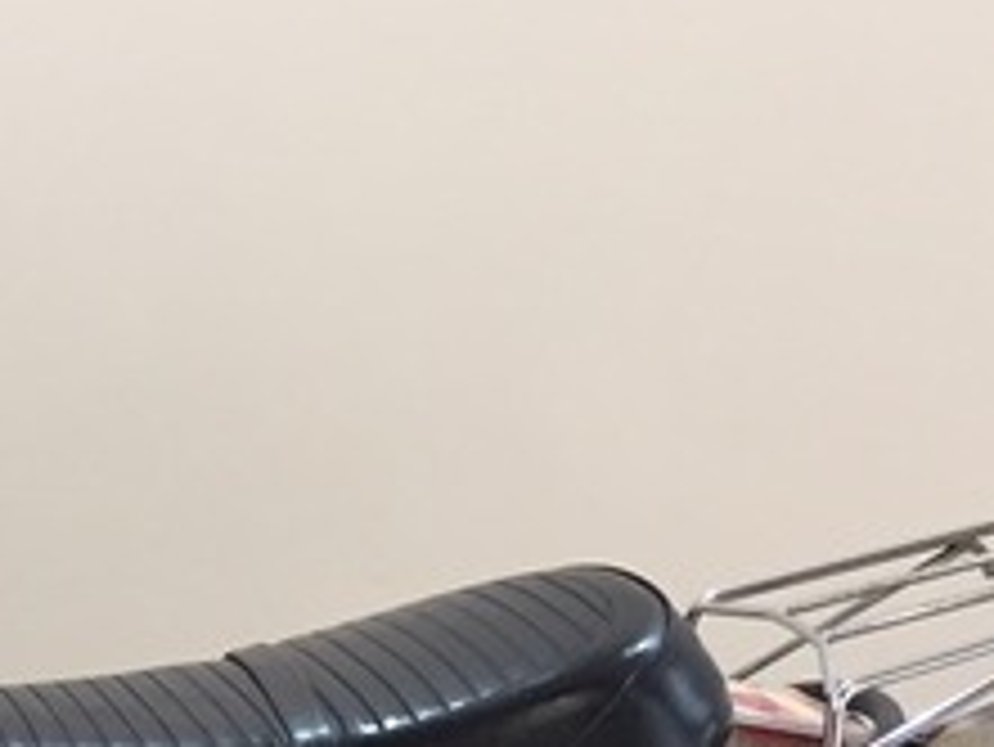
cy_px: 900
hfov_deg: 17.4
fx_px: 3017
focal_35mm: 105
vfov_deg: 13.7
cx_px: -360
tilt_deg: -9.8
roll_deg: -0.1
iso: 160
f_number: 2.2
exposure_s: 1/33
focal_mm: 4.15
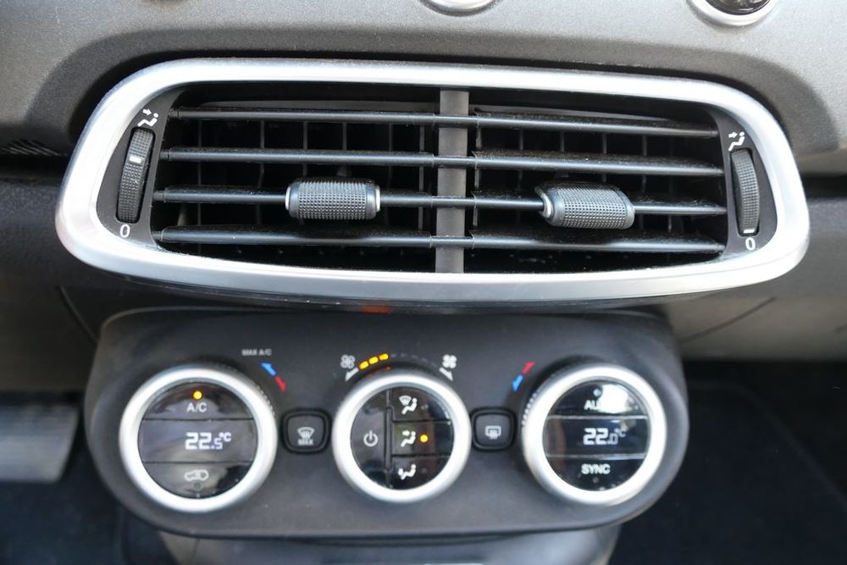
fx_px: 800
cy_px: 282
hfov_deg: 55.8
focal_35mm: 34
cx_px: 424
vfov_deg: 38.9
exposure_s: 1/80
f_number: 3.1
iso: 800
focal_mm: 12.38
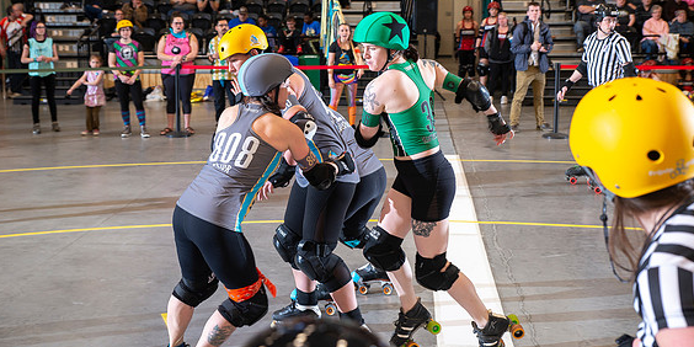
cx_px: 350
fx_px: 915
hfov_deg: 41.6
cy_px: 110
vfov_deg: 21.4
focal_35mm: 51
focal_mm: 46
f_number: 5.6
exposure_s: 1/160
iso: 640
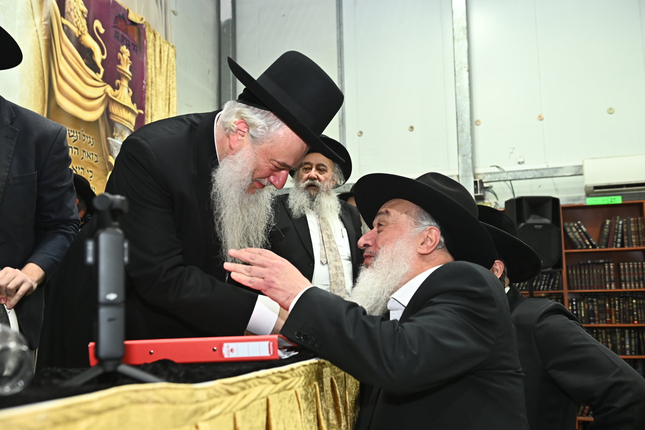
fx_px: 681
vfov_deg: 35.0
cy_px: 215
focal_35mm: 38
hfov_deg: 50.7
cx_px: 322
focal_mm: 38
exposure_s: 1/200
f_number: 4.5
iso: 1600
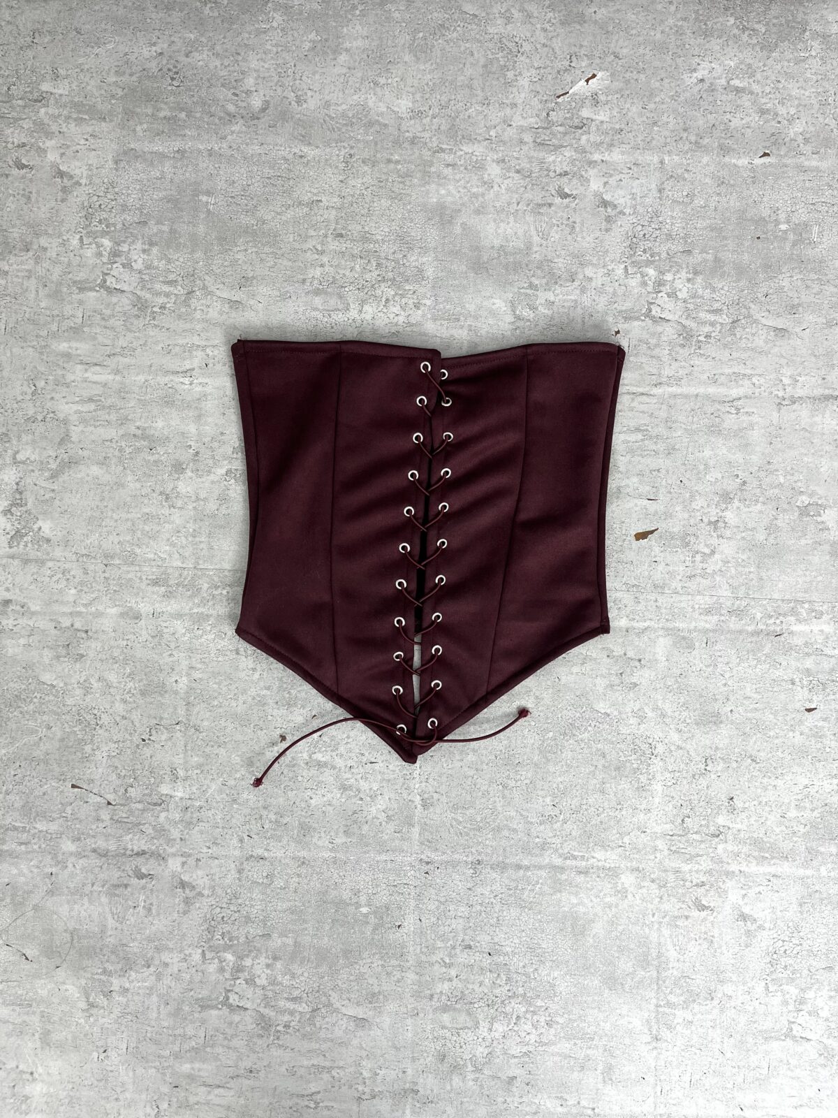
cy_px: 559
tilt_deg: -87.7
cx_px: 419
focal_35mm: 26
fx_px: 839
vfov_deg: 67.3
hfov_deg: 53.1
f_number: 1.6
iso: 100
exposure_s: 1/100
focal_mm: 5.1
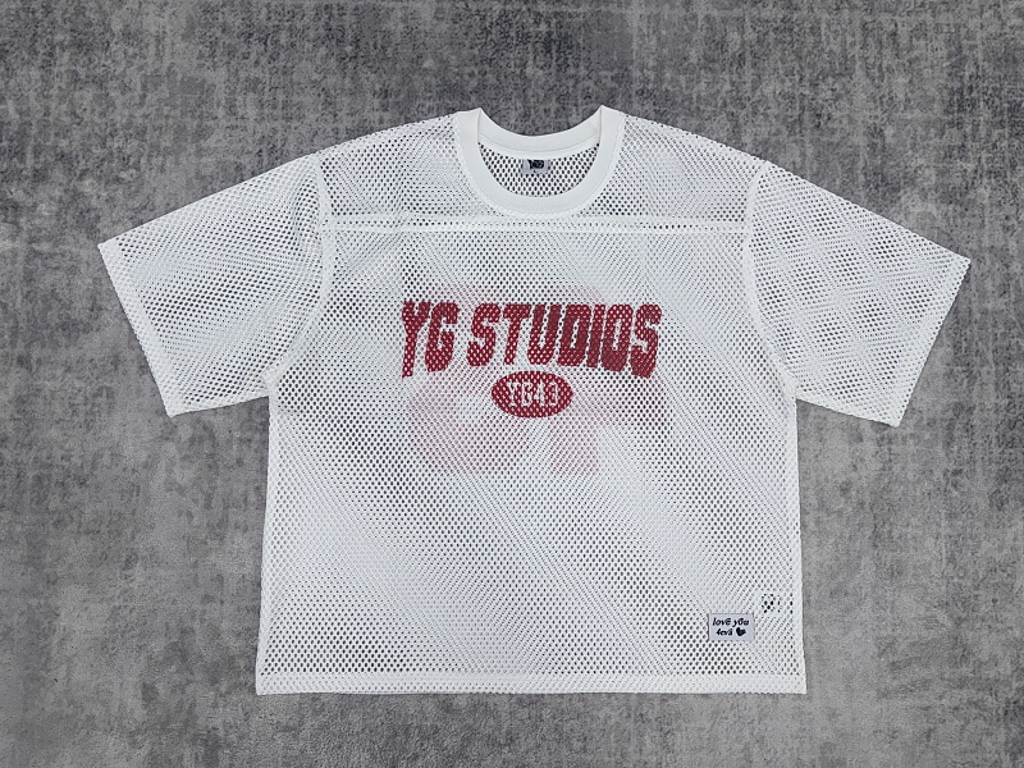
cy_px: 384
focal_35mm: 24
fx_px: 710
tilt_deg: -84.5
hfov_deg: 71.6
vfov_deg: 56.8
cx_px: 512
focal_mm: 6.76
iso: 50
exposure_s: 1/200
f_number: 1.78
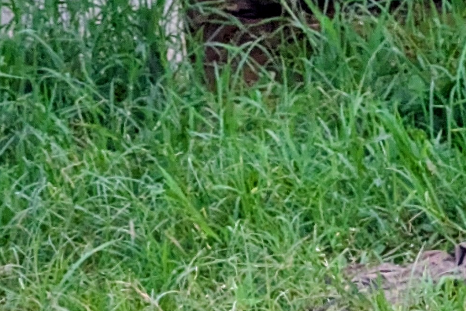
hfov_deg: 4.5
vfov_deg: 3.0
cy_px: 447
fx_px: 5930
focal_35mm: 458
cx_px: 99
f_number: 3.5
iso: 1055
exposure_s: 1/299
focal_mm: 19
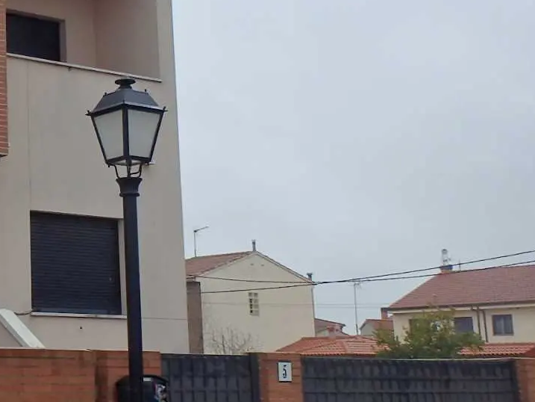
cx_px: -106
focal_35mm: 75
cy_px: 108
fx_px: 1159
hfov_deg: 23.7
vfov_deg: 19.5
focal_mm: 5
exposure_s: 1/100
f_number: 11
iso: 125
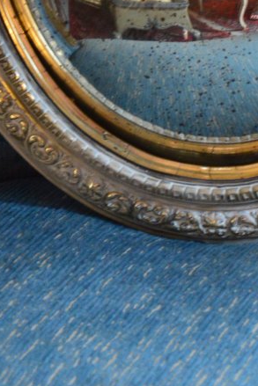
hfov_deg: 6.4
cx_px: 220
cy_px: -134
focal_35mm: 213
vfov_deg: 9.5
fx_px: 2288
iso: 1600
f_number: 5
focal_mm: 52
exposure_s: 1/40
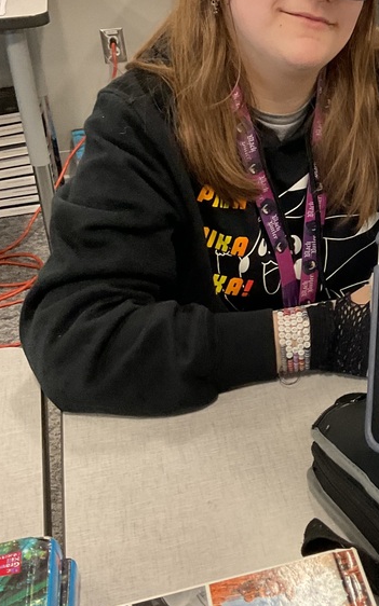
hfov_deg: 22.0
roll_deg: -0.3
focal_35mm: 56
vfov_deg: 36.1
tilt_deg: -27.6
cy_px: 224
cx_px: 408
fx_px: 926
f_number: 1.8
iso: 160
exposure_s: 1/60
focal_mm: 3
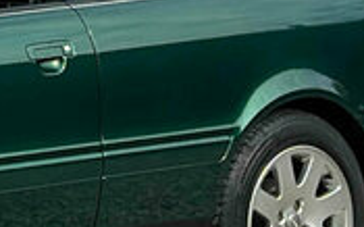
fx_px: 3459
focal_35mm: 349
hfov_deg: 5.9
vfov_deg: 3.8
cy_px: 54
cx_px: -370
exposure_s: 1/5263
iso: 100
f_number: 1.78
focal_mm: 6.86
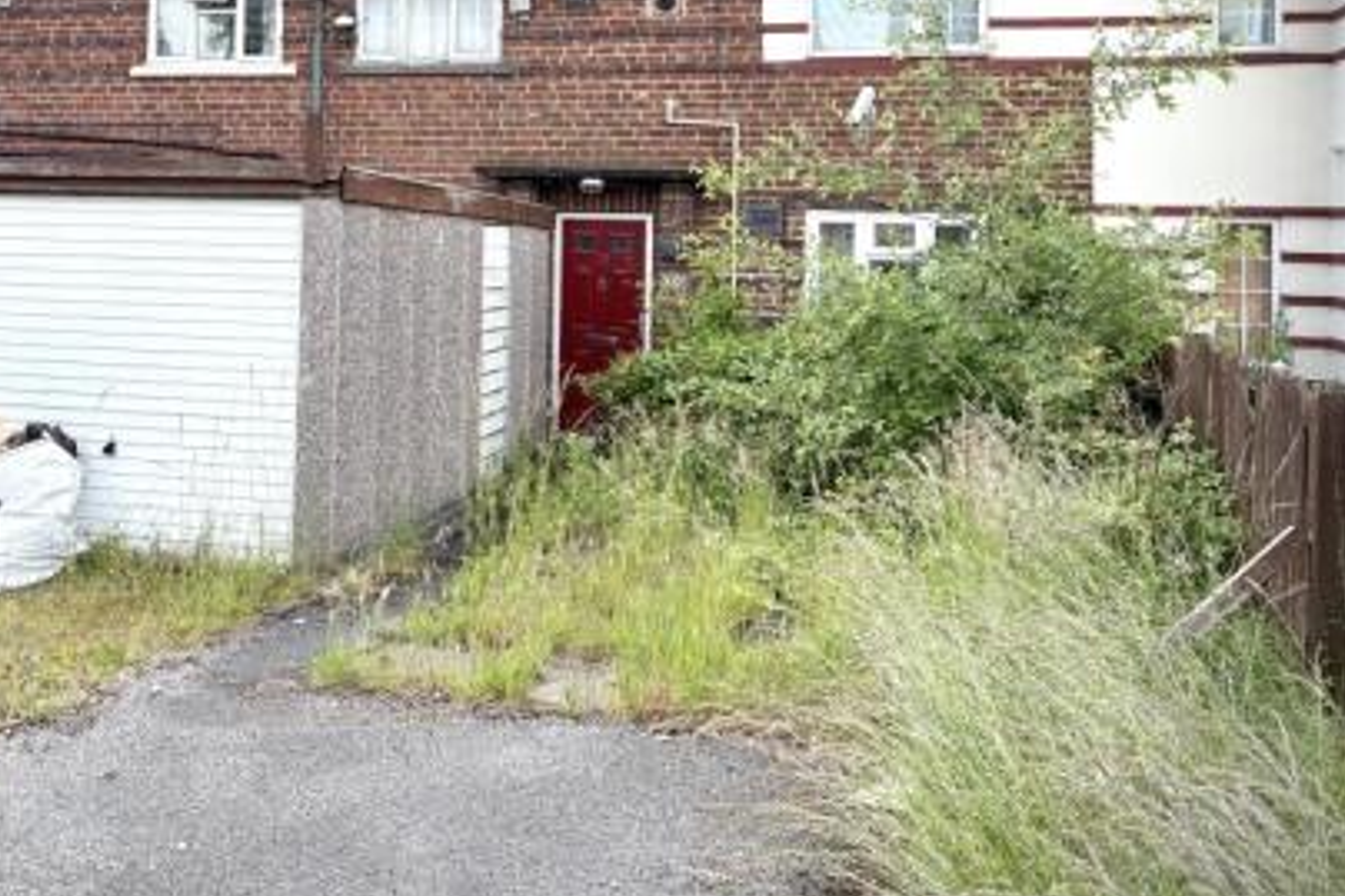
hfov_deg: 48.8
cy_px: 185
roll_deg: -1.6
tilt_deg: +1.3
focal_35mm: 39
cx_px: 461
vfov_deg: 33.2
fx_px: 1456
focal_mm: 5.96
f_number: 1.6
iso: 64
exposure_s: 1/2283
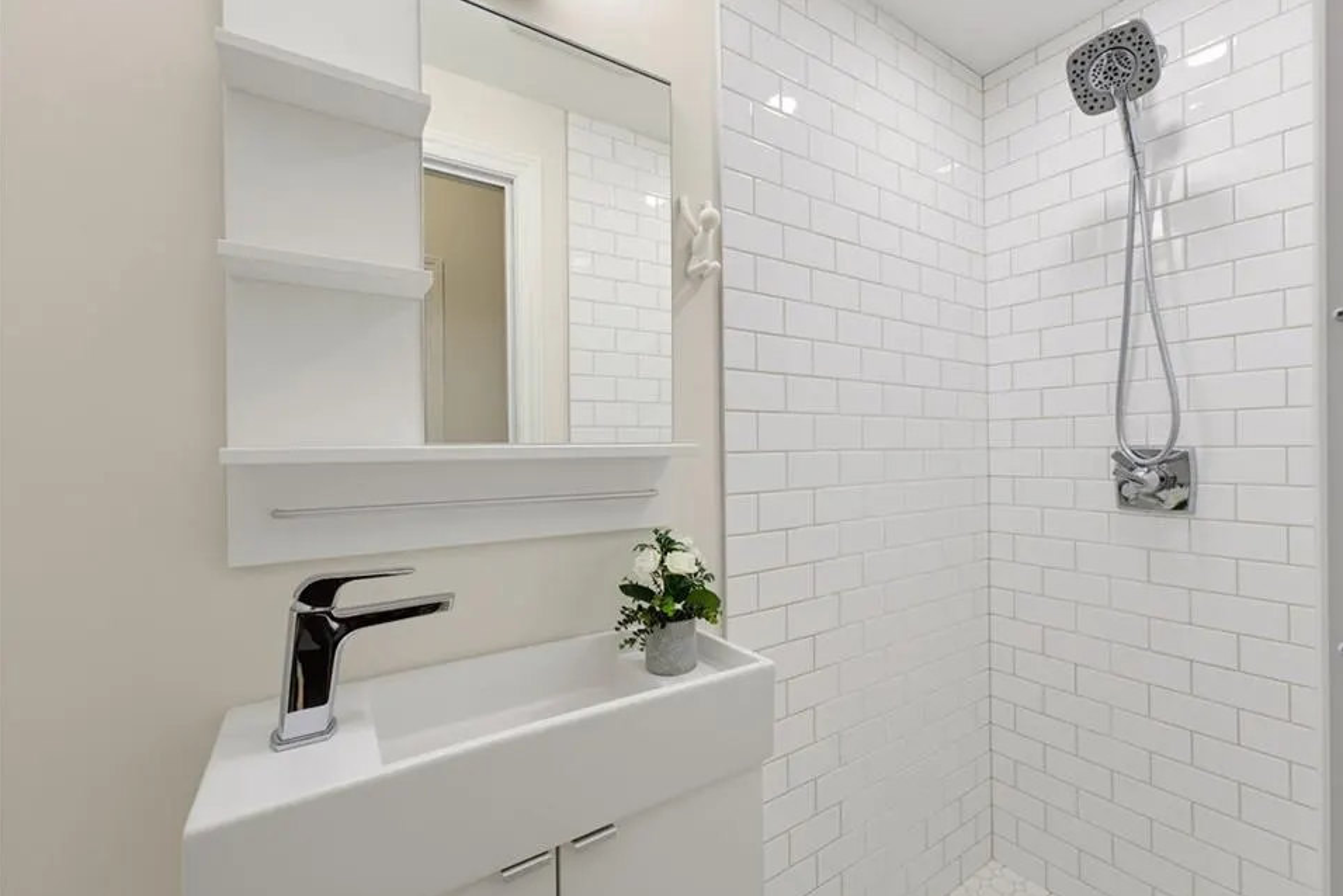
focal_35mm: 15
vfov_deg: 77.4
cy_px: 447
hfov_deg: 100.2
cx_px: 716
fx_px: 560
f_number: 9
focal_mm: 14
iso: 800
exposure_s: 1/13
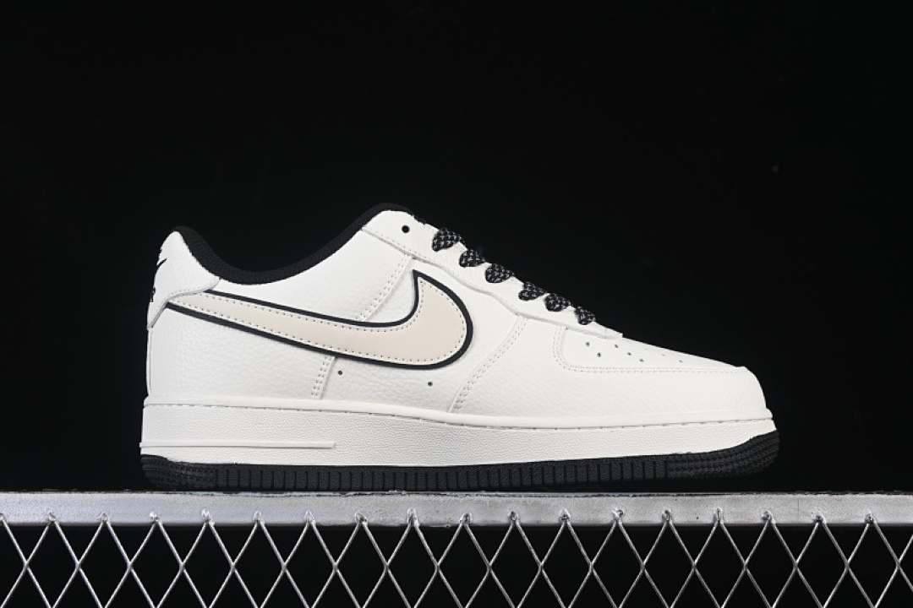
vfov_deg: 18.2
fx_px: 1902
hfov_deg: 27.0
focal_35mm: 75
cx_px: 456
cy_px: 304
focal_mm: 50
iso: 160
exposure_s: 1/80
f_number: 8
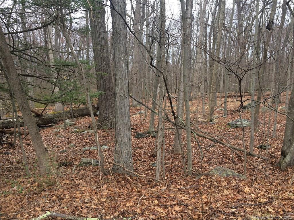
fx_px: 246
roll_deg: +1.0
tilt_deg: -4.0
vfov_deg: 48.2
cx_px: 147
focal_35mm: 29
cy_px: 110
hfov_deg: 61.7
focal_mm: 4.15
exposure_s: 1/157
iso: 32
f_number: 2.2
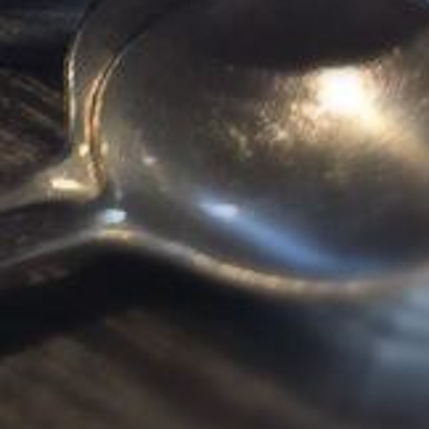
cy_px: -651
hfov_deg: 8.5
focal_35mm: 176
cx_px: -794
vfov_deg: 8.9
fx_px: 2468
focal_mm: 6.3
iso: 400
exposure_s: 1/60
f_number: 1.7
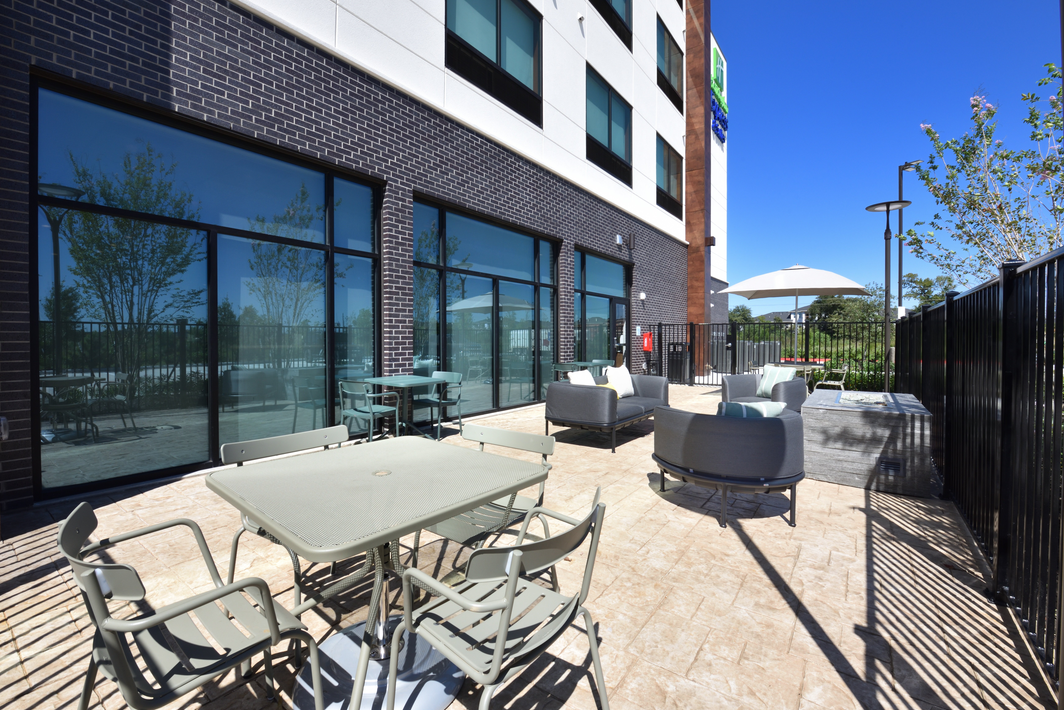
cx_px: 512
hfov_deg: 96.7
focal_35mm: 16
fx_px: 473
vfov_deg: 73.7
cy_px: 347
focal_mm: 15
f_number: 18
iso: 400
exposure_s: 1/125
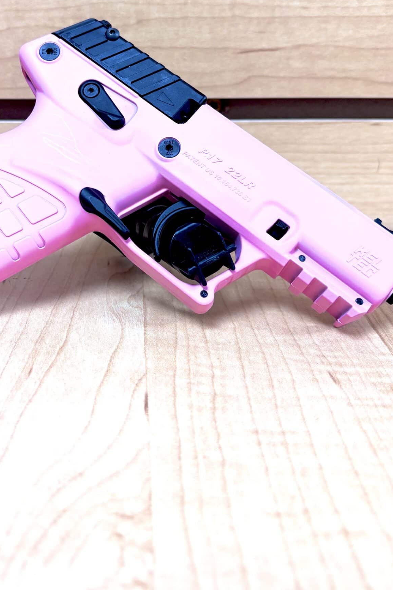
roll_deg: -0.8
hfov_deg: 33.1
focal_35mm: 40
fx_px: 655
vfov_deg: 48.1
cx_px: 135
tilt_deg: -18.7
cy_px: 225
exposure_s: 1/60
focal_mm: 5.96
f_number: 1.6
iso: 80
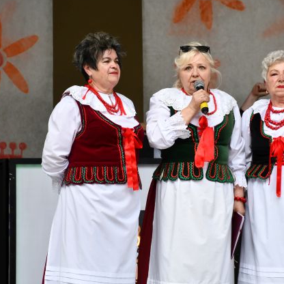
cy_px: 172
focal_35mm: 196
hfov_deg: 8.9
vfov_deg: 8.9
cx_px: 199
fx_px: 1819
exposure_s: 1/250
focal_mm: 80
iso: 450
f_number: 5.3
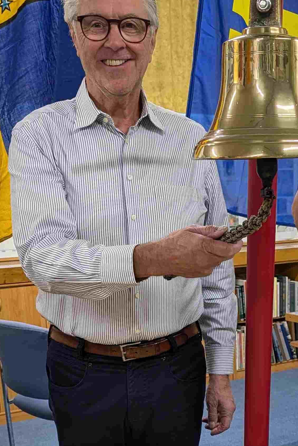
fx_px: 745
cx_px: 261
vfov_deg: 31.5
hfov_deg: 22.1
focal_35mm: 60
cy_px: 418
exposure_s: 1/100
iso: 25
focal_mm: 6.9
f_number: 1.68
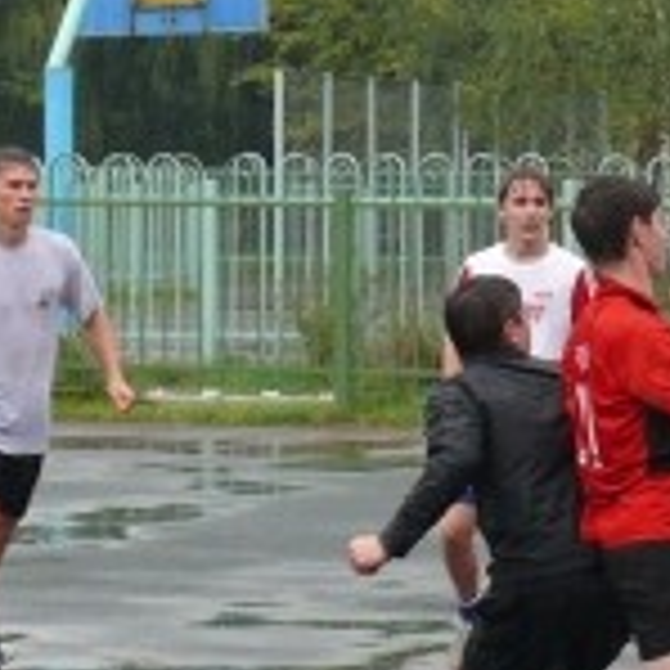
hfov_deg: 10.9
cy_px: 490
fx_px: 3350
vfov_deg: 11.4
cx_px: 1075
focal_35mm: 153
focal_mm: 8.8
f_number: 3.6
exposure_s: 1/125
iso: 100
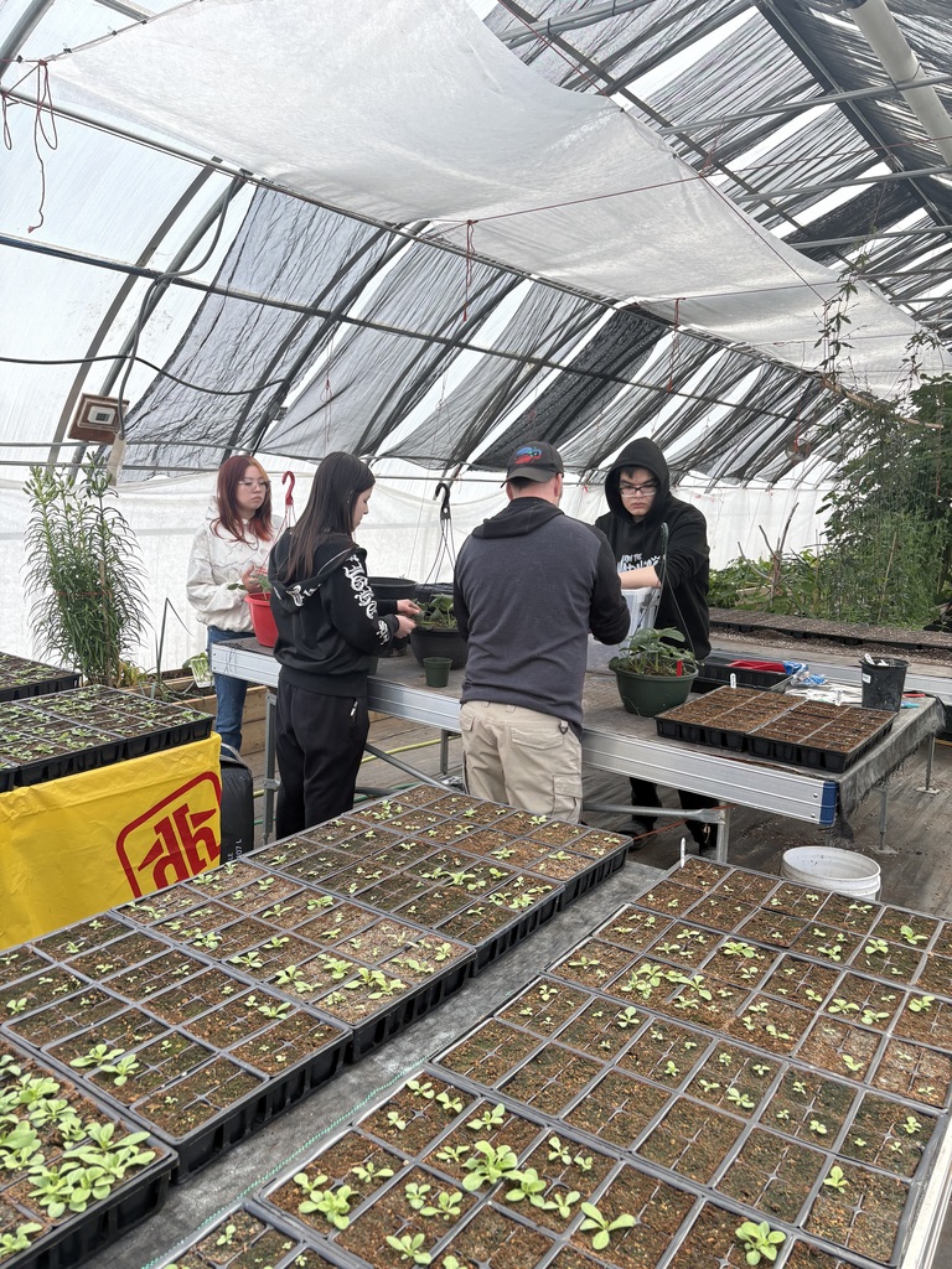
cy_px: 634
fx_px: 953
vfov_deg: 67.3
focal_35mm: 26
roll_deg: -1.6
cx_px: 476
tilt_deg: -9.2
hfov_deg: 53.1
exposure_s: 1/1667
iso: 50
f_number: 1.6
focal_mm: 5.96
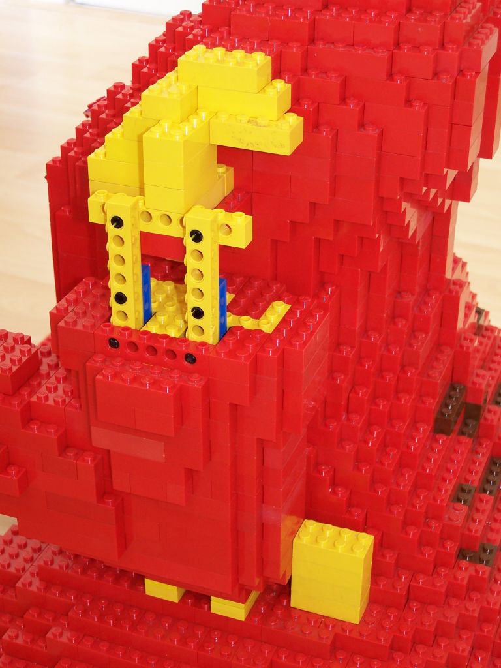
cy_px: 334
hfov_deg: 21.9
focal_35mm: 67
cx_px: 250
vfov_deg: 29.0
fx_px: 1293
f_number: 3.2
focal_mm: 11.1
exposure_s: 1/6
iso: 80
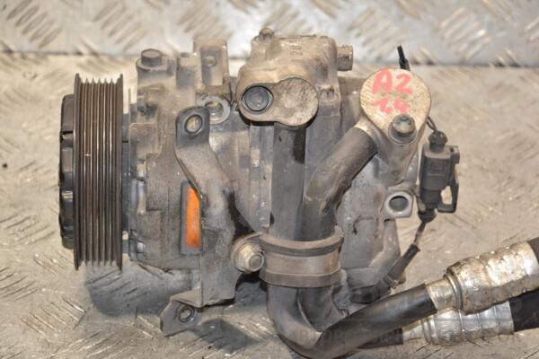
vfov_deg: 9.9
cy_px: 180
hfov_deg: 14.9
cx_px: 270
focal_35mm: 138
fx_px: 2066
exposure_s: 1/80
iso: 800
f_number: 5.6
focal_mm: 92
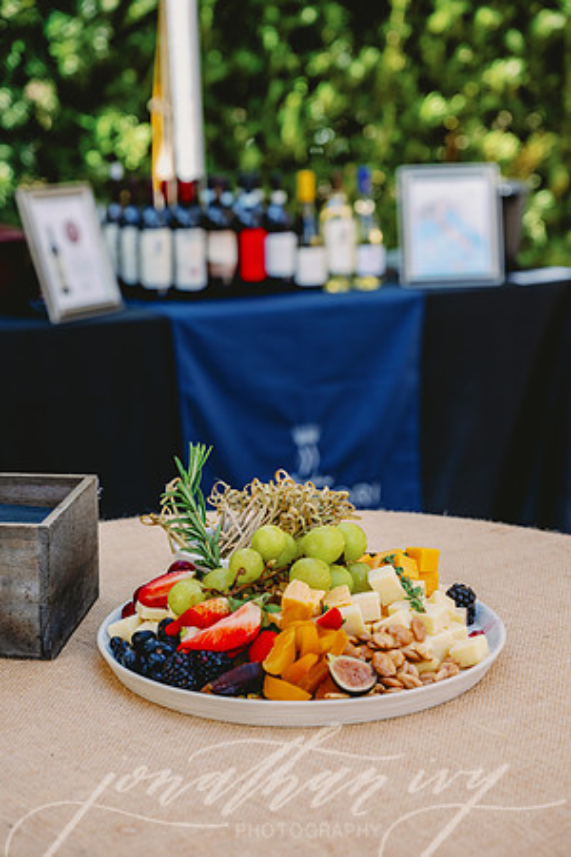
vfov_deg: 28.8
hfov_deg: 19.5
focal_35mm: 70
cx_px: 286
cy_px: 428
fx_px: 1665
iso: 125
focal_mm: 70
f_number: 5.6
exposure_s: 1/125
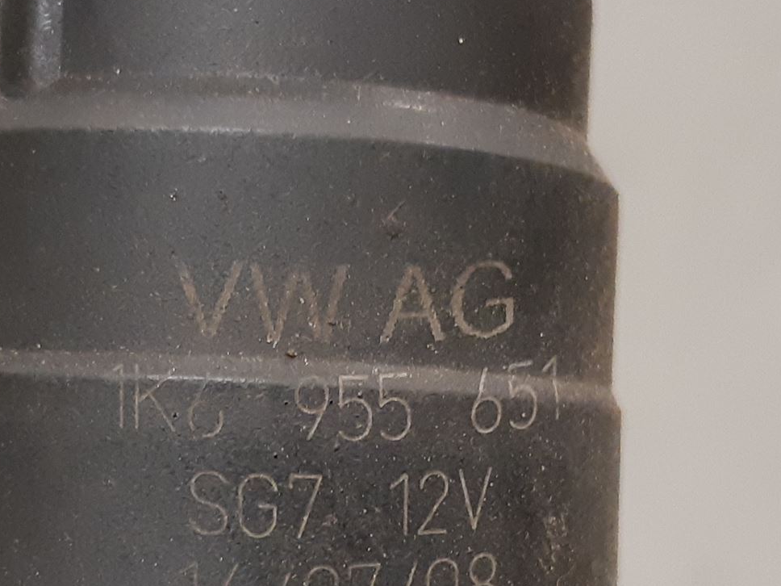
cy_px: 453
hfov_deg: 34.8
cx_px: 298
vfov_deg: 26.2
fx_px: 1241
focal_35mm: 55
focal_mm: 3.93
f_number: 1.7
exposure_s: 1/50
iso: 250
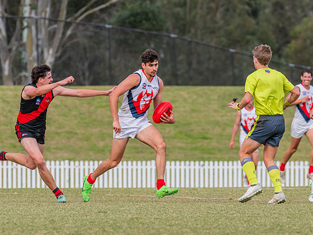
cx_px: 139
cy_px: 119
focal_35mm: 595
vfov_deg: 2.5
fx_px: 5380
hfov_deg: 3.3
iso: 800
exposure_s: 1/1250
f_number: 8
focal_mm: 420
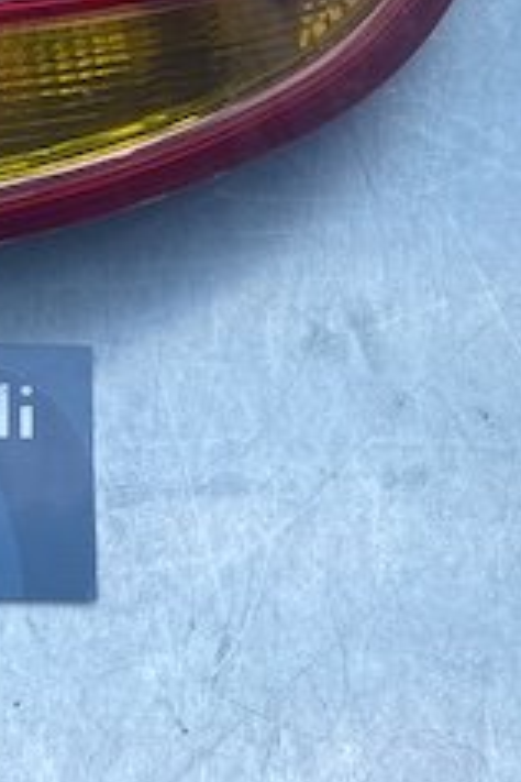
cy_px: -195
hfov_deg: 18.2
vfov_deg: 24.6
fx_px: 1585
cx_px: 3
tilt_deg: -54.1
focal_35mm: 73
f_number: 1.8
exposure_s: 1/816
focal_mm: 4.25
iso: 32
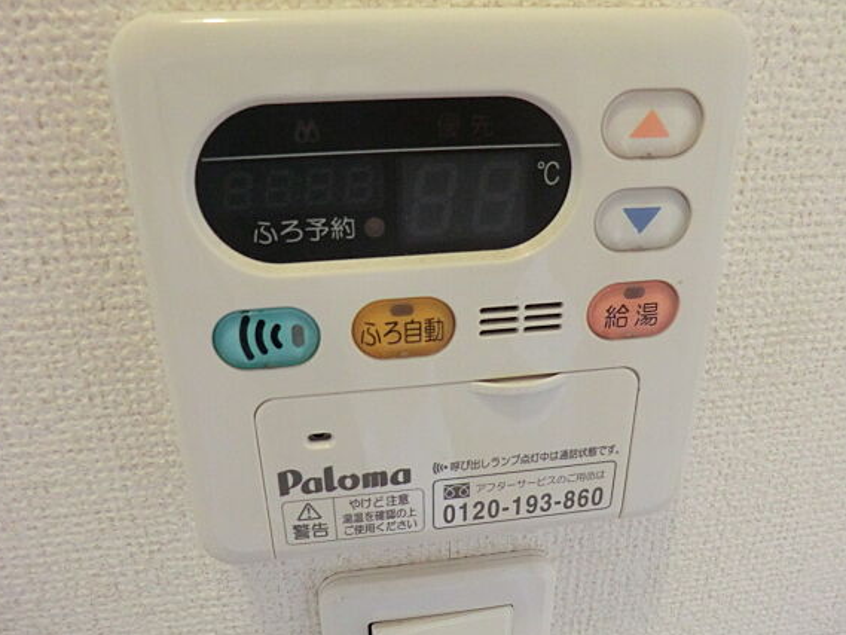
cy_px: 320
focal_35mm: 27
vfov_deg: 51.4
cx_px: 431
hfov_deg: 65.3
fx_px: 660
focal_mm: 4.3
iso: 400
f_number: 3.2
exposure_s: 1/60
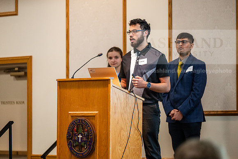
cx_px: 119
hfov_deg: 11.1
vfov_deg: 7.4
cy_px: 80
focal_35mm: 185
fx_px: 1223
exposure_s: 1/200
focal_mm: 185
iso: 2500
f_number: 3.2
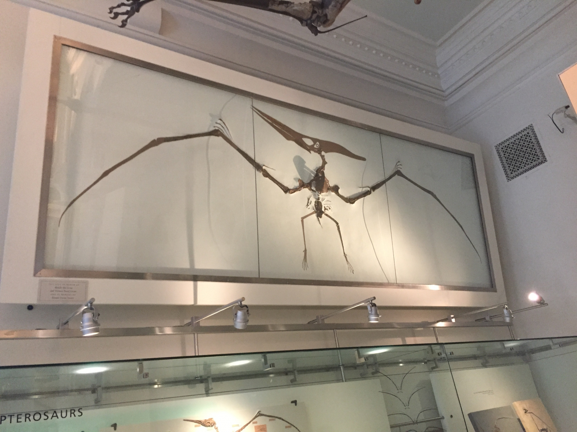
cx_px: 288
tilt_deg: +24.1
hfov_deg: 61.7
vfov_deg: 48.2
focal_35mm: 29
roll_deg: +8.6
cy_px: 216
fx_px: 483
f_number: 2.2
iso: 250
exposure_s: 1/30
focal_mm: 4.15
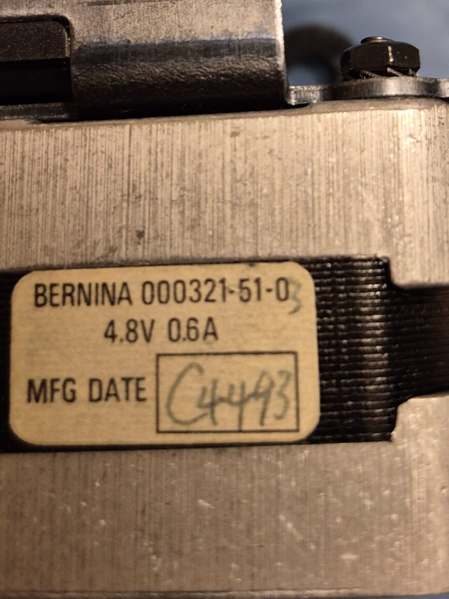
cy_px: 53
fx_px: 882
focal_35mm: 51
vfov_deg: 35.2
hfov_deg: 28.5
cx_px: 248
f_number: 1.8
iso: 400
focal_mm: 5.4
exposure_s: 1/120
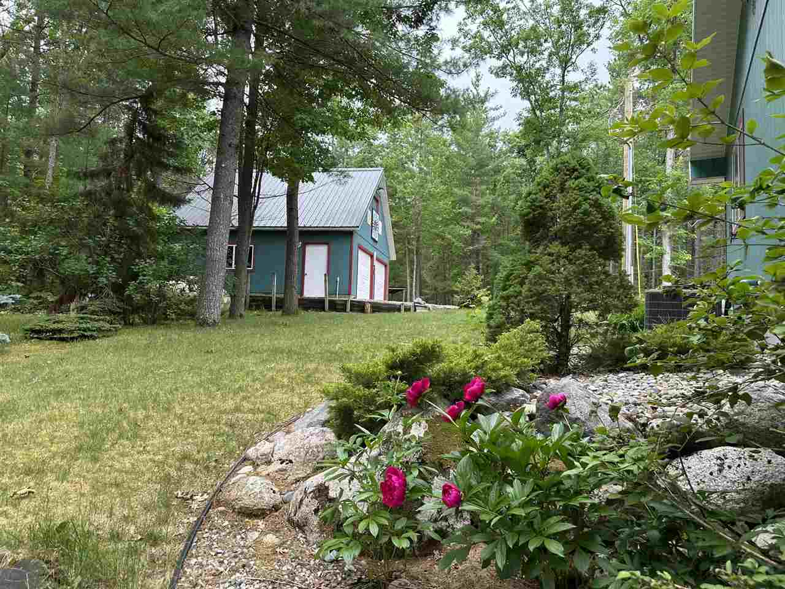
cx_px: 392
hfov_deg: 71.6
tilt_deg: +4.7
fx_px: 544
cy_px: 294
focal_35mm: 24
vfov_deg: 56.8
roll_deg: -1.8
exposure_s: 1/345
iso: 80
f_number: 1.78
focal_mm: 6.86
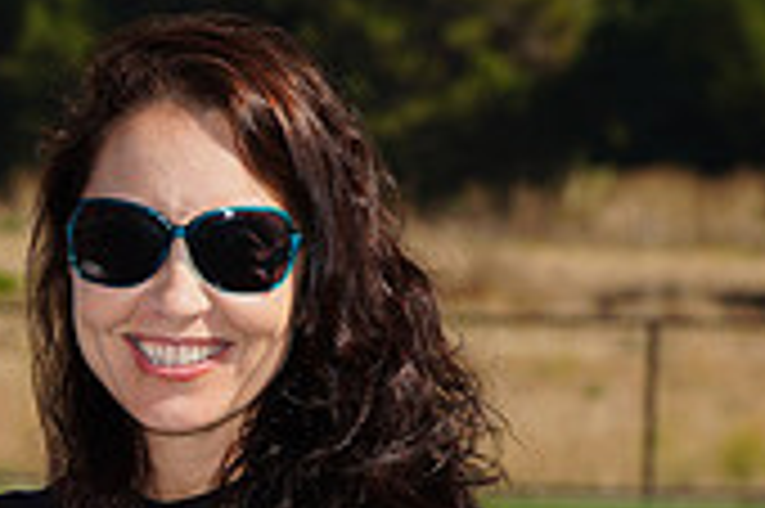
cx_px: -346
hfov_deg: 3.8
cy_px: 679
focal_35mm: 547
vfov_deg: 2.5
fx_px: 11612
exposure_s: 1/250
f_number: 13
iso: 100
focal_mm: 160
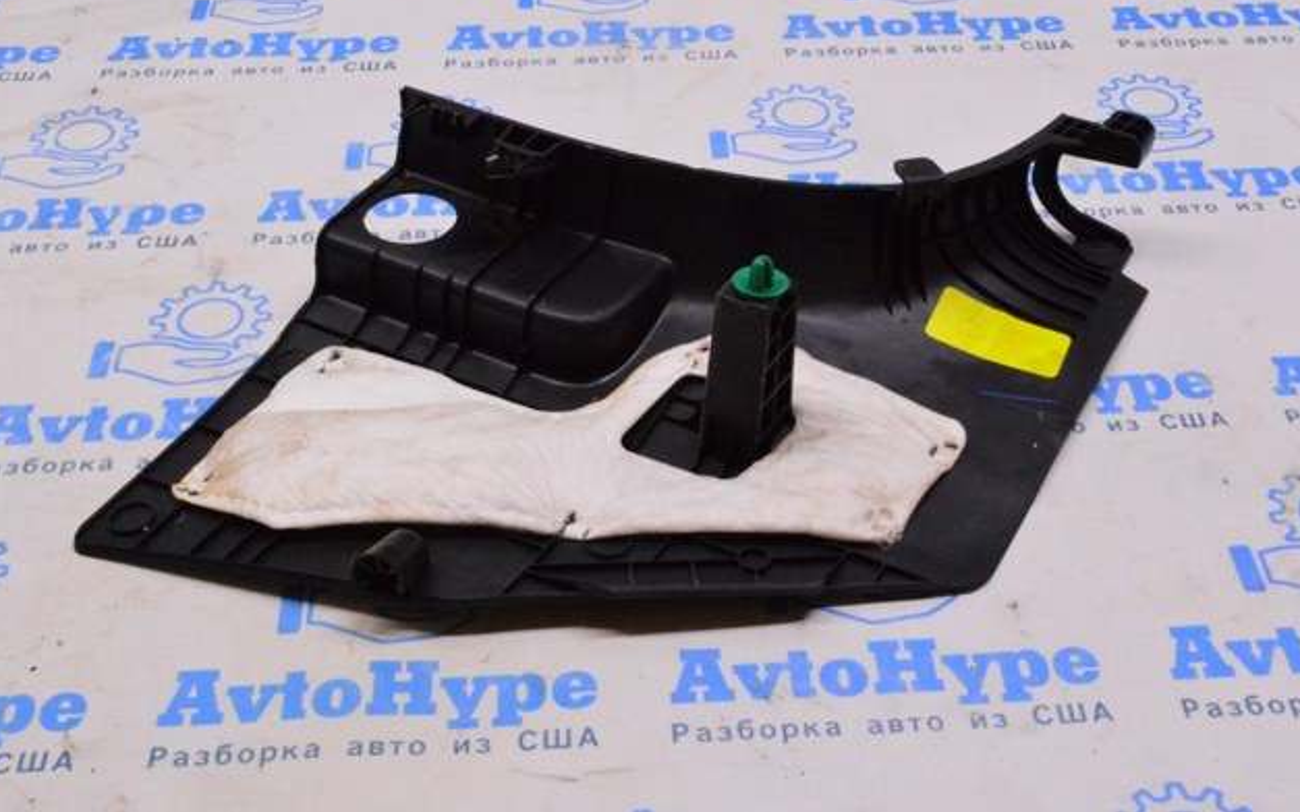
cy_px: 374
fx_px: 1878
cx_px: 655
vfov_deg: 24.4
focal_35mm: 53
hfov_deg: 38.2
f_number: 29
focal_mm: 34
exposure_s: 1/30
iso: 6400
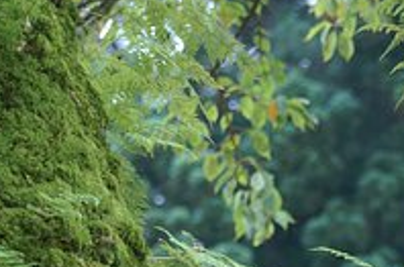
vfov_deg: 5.8
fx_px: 2608
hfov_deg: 8.9
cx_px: 265
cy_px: 316
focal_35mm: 233
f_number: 4.5
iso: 200
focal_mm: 60
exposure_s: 1/60
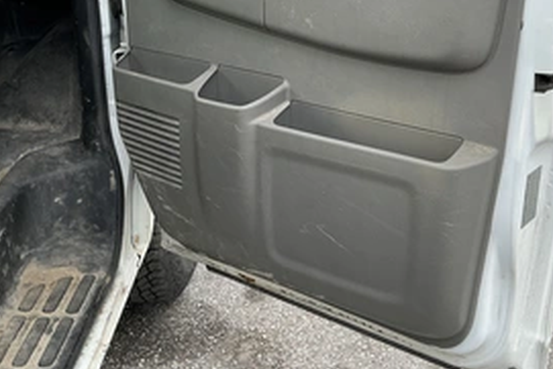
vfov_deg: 30.4
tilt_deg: -16.3
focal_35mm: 43
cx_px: 322
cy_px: 71
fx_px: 661
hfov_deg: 45.2
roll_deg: -0.4
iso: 20
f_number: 1.8
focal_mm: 3
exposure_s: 1/169
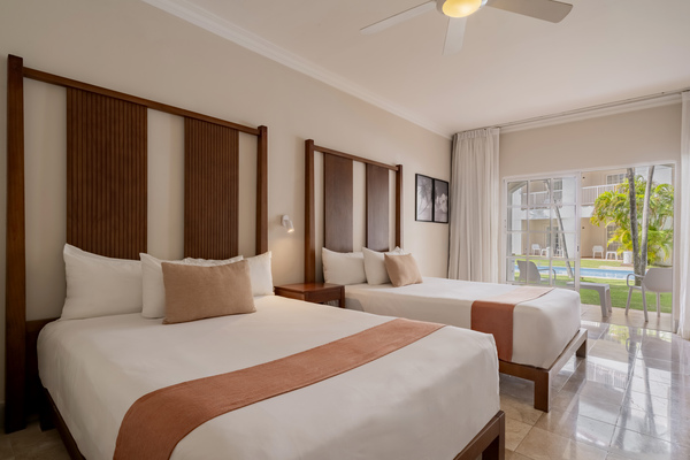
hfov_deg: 93.3
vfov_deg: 70.4
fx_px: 326
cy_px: 230
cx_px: 345
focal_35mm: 17
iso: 200
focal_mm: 17
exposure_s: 1/160
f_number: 10
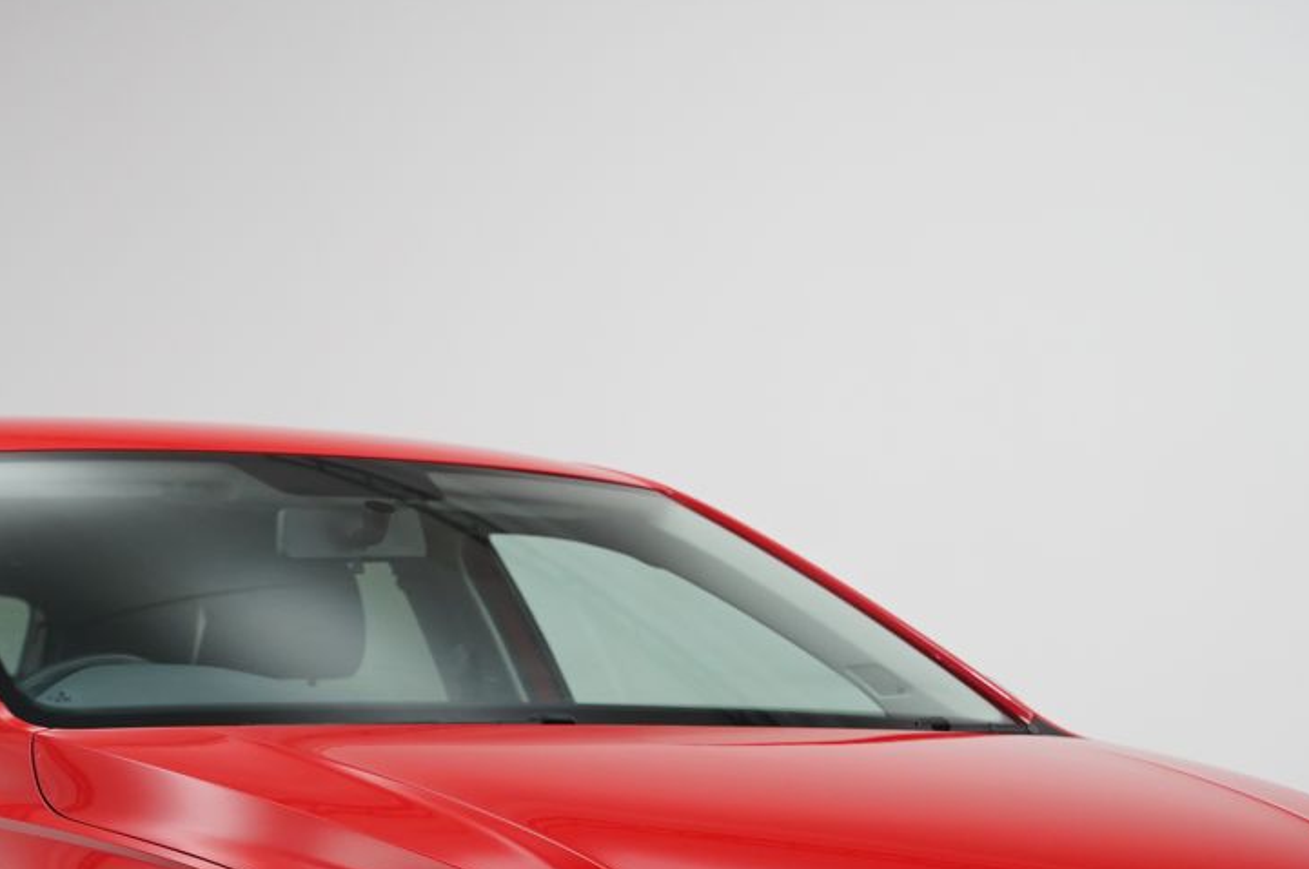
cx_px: 374
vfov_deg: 10.3
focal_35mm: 131
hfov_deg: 15.6
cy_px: 942
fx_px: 4774
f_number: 4
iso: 1250
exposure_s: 1/160
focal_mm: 59.2
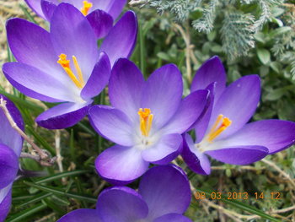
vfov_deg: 49.8
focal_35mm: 28
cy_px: 111
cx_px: 148
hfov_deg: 63.4
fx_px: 239
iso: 80
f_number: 2.7
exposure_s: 1/125
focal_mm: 4
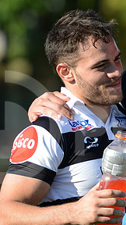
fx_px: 3380
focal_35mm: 569
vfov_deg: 3.8
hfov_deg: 2.1
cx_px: 138
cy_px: 129
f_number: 4
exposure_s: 1/800
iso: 320
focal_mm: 270
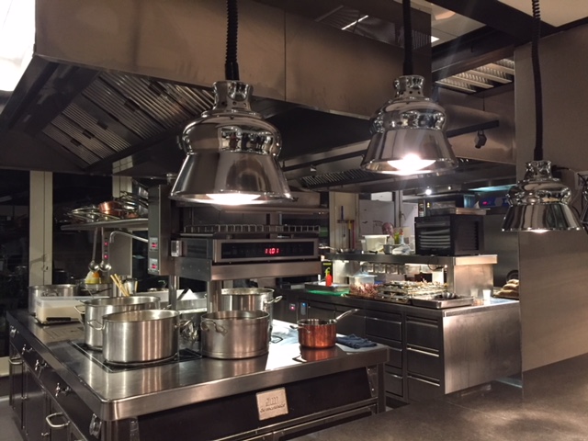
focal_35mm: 29
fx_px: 493
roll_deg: +0.2
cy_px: 220
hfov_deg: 61.7
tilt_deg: +1.4
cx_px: 294
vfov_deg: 48.2
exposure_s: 1/25
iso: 250
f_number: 2.2
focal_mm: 4.15
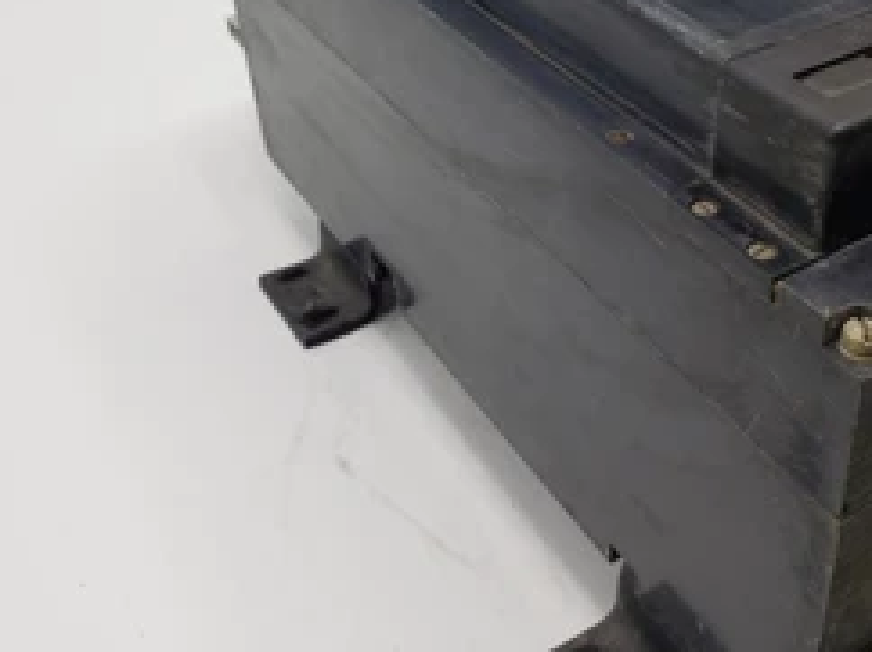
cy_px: 184
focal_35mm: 43
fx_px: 1082
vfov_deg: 33.0
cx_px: 591
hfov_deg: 43.2
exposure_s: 1/120
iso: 100
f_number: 2.4
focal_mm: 4.3
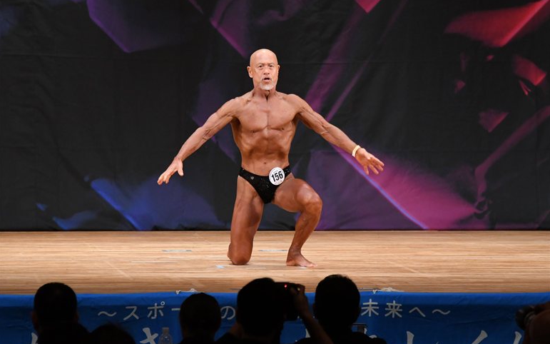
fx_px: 3912
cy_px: 171
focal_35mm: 261
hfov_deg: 8.0
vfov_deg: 5.0
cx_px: 274
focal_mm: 170
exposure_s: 1/400
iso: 3200
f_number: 5.6
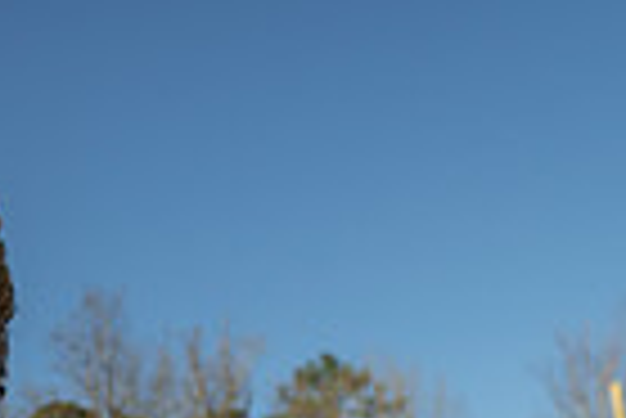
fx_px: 1863
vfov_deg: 11.2
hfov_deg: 18.5
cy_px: 935
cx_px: -32
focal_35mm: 107
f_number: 5.6
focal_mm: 33
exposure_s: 1/125
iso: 100
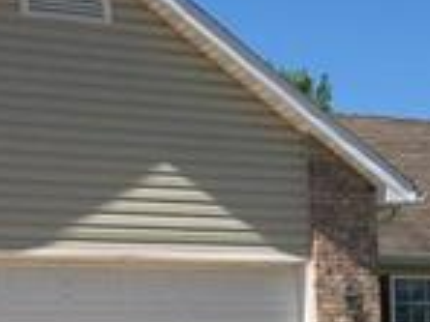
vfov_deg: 11.7
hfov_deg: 15.7
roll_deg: +2.0
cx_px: 311
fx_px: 1553
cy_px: 360
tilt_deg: +2.8
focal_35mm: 125
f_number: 2.2
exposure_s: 1/1832
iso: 25
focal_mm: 4.15
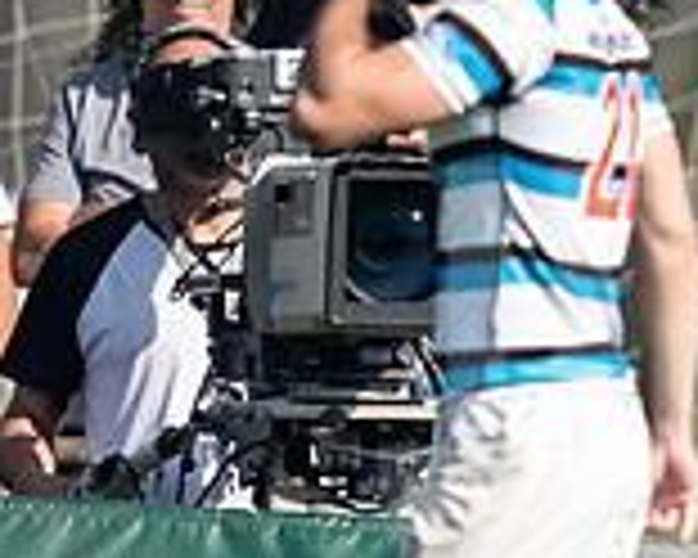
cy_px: 3
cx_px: 467
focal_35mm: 3971
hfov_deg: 0.5
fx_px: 82033
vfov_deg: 0.4
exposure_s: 1/1250
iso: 100
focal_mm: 400
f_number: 2.8
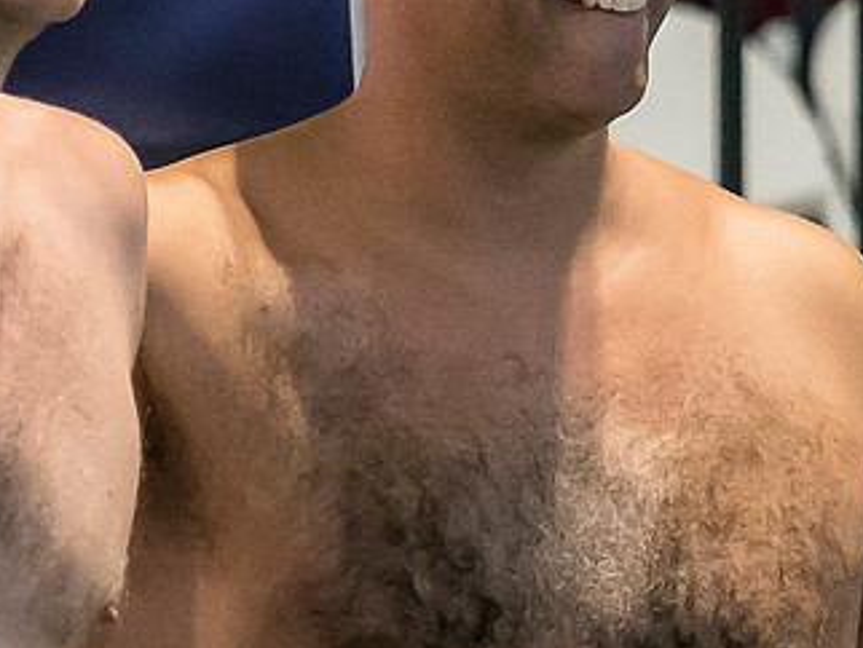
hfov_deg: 1.5
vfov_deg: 1.1
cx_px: 565
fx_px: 33008
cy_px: 249
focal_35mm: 1323
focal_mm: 150
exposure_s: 1/640
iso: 3200
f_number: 2.8
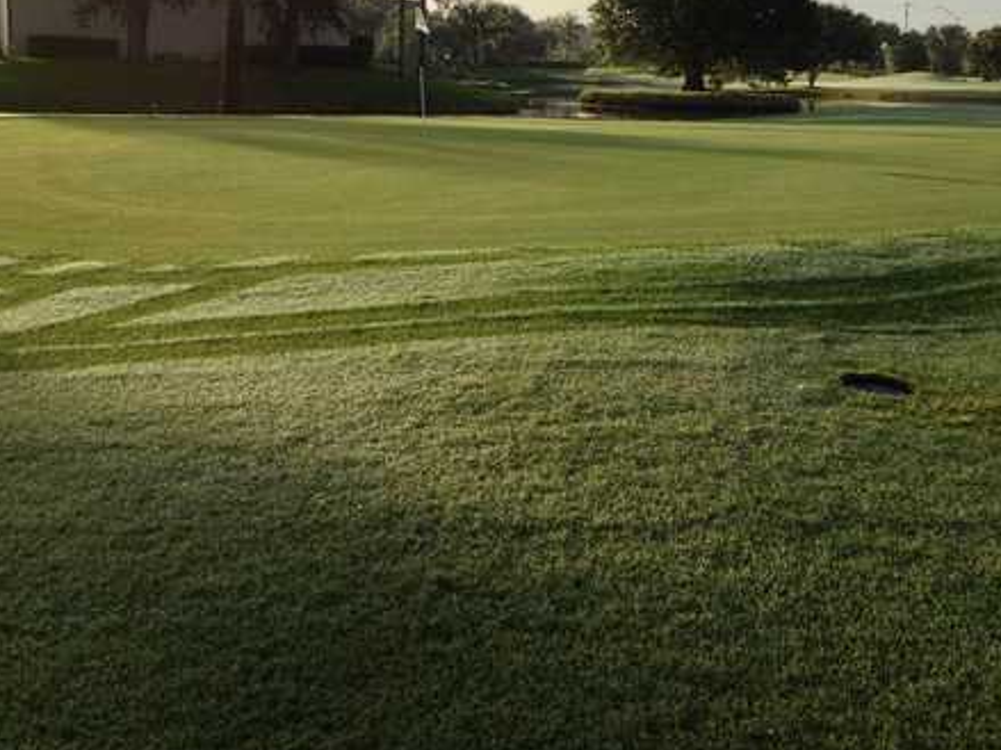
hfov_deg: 37.1
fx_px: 1474
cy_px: 228
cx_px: 675
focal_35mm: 51
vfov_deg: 28.3
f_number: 2.4
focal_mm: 4.28
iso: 50
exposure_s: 1/935
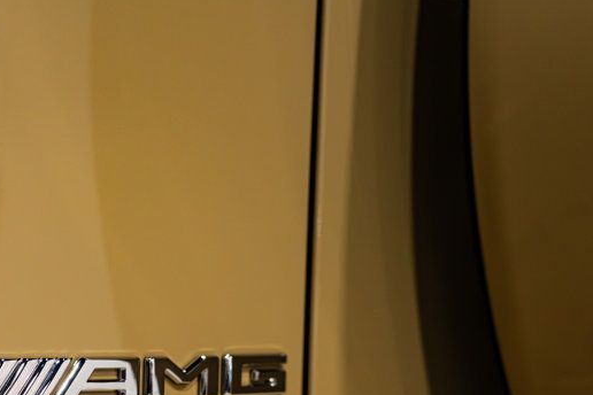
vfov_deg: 11.2
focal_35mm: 121
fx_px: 1993
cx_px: 98
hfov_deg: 16.8
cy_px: 388
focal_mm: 61
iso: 1600
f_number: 4
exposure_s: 1/100
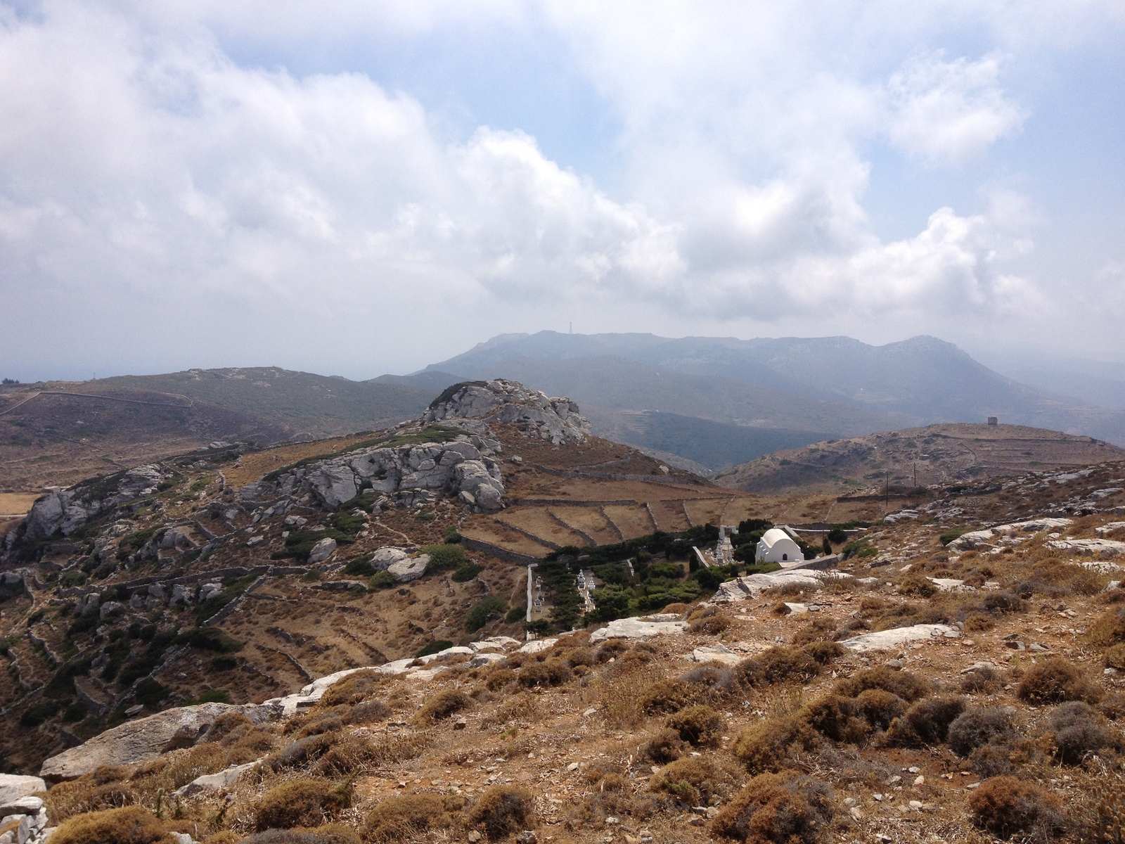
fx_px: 1137
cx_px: 562
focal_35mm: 35
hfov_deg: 52.6
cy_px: 422
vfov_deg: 40.7
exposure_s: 1/3067
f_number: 2.4
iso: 50
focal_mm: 4.28
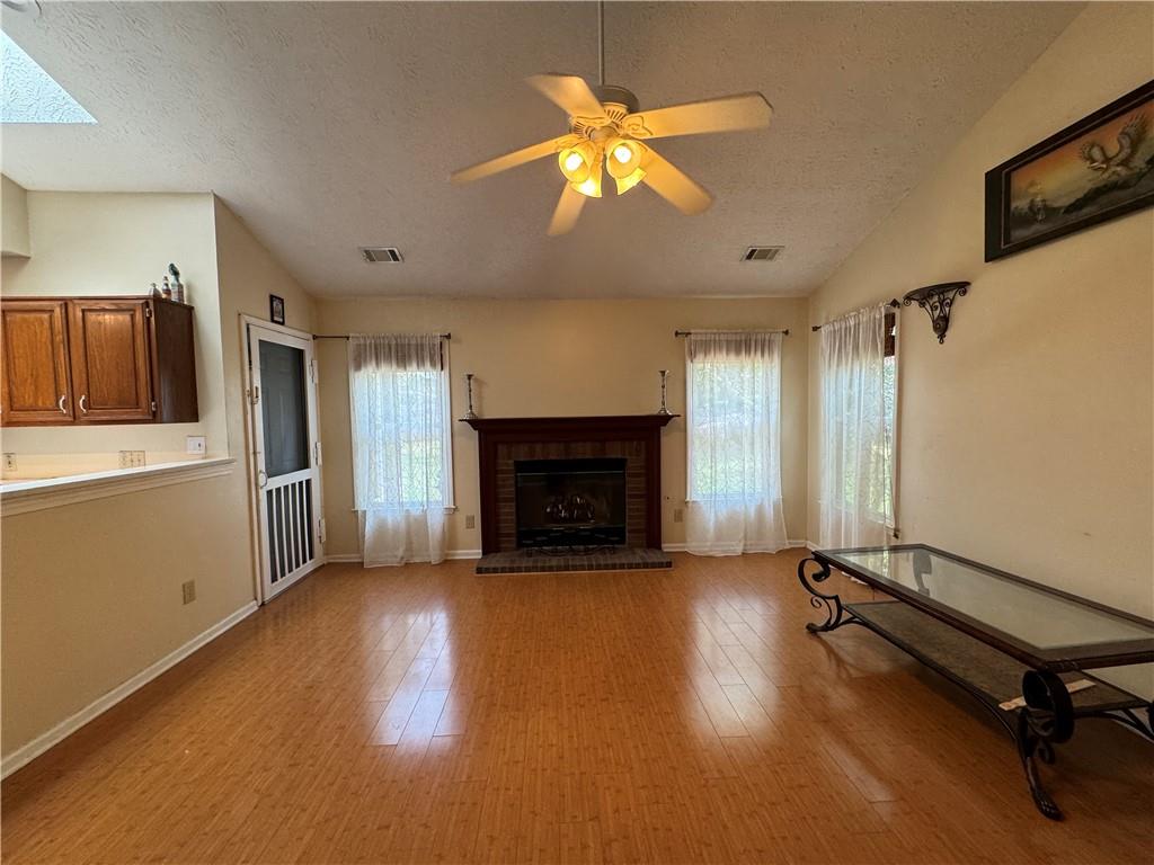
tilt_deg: -3.0
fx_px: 467
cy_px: 432
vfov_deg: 85.7
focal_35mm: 14
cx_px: 577
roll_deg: +1.1
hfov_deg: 102.1
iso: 200
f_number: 2.2
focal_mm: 2.22
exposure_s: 1/120
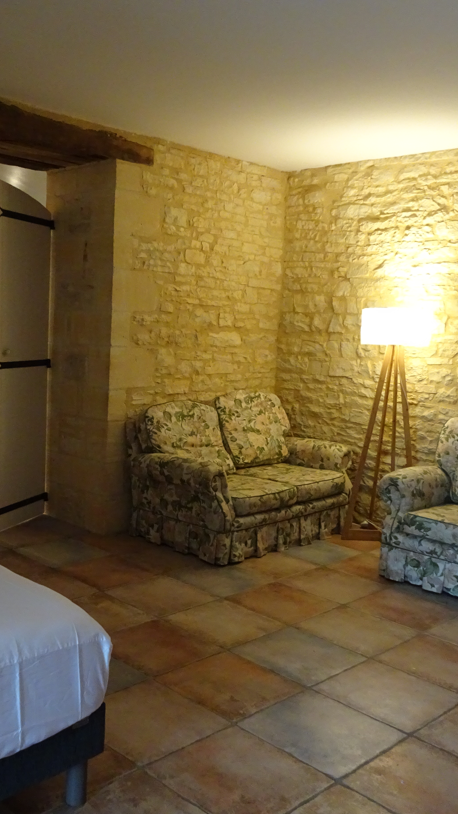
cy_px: 407
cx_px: 161
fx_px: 756
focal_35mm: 35
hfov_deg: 33.5
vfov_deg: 56.6
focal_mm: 4.1
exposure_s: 1/30
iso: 640
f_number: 3.5
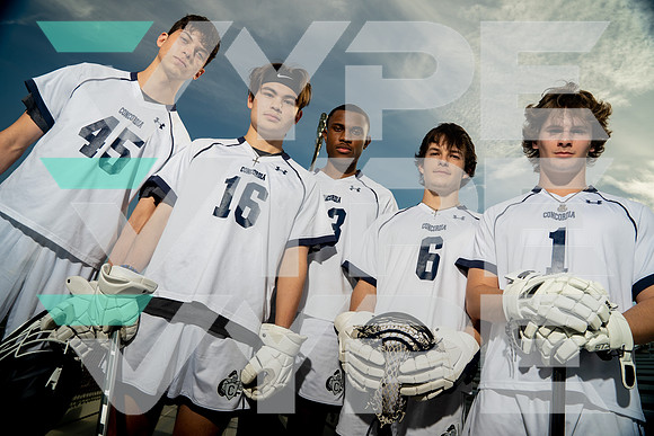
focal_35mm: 24
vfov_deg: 53.2
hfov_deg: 73.7
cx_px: 327
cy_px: 218
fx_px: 436
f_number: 8
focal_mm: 24
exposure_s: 1/250
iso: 250
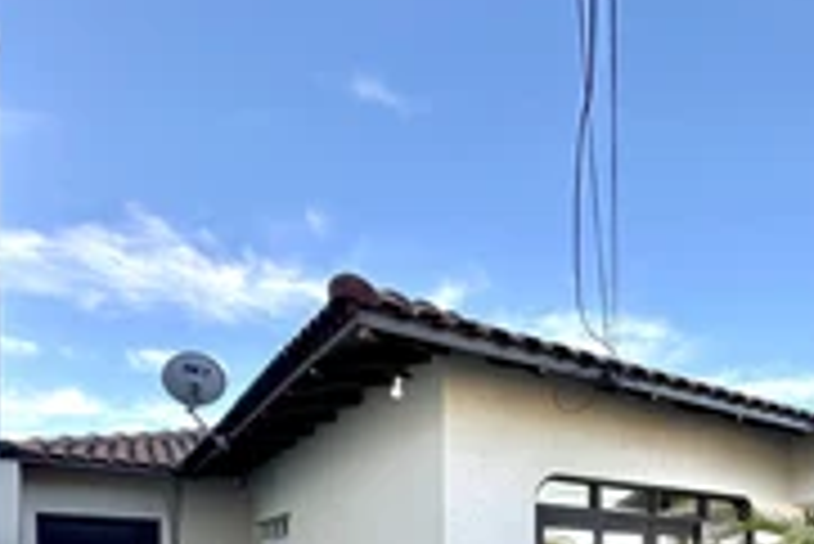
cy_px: 596
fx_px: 701
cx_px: 706
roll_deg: +0.0
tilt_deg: -0.7
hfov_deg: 53.9
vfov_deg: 36.1
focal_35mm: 31
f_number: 2.2
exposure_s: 1/219
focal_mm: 2.22
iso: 40
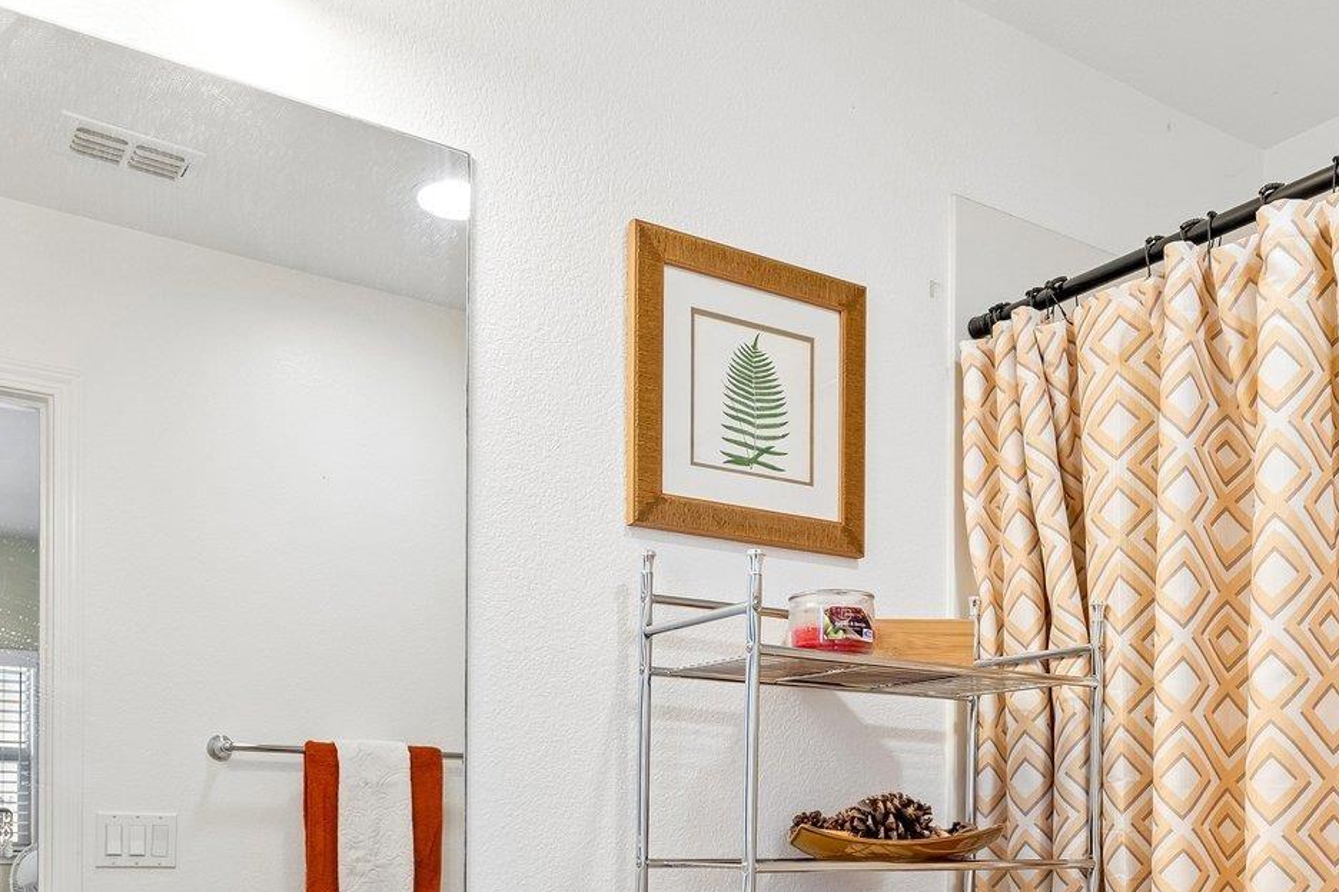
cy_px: 888
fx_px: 1302
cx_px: 675
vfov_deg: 34.5
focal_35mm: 35
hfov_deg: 54.4
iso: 400
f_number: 8
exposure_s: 1/10
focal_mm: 16
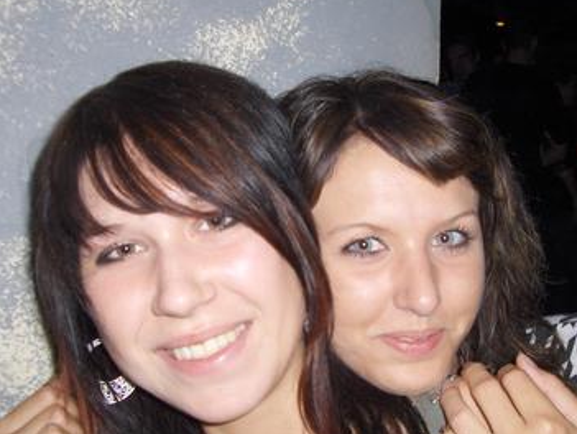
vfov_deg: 30.8
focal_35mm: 47
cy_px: 271
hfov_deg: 40.4
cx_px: 307
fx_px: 784
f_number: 2.6
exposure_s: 1/60
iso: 100
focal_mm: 5.8
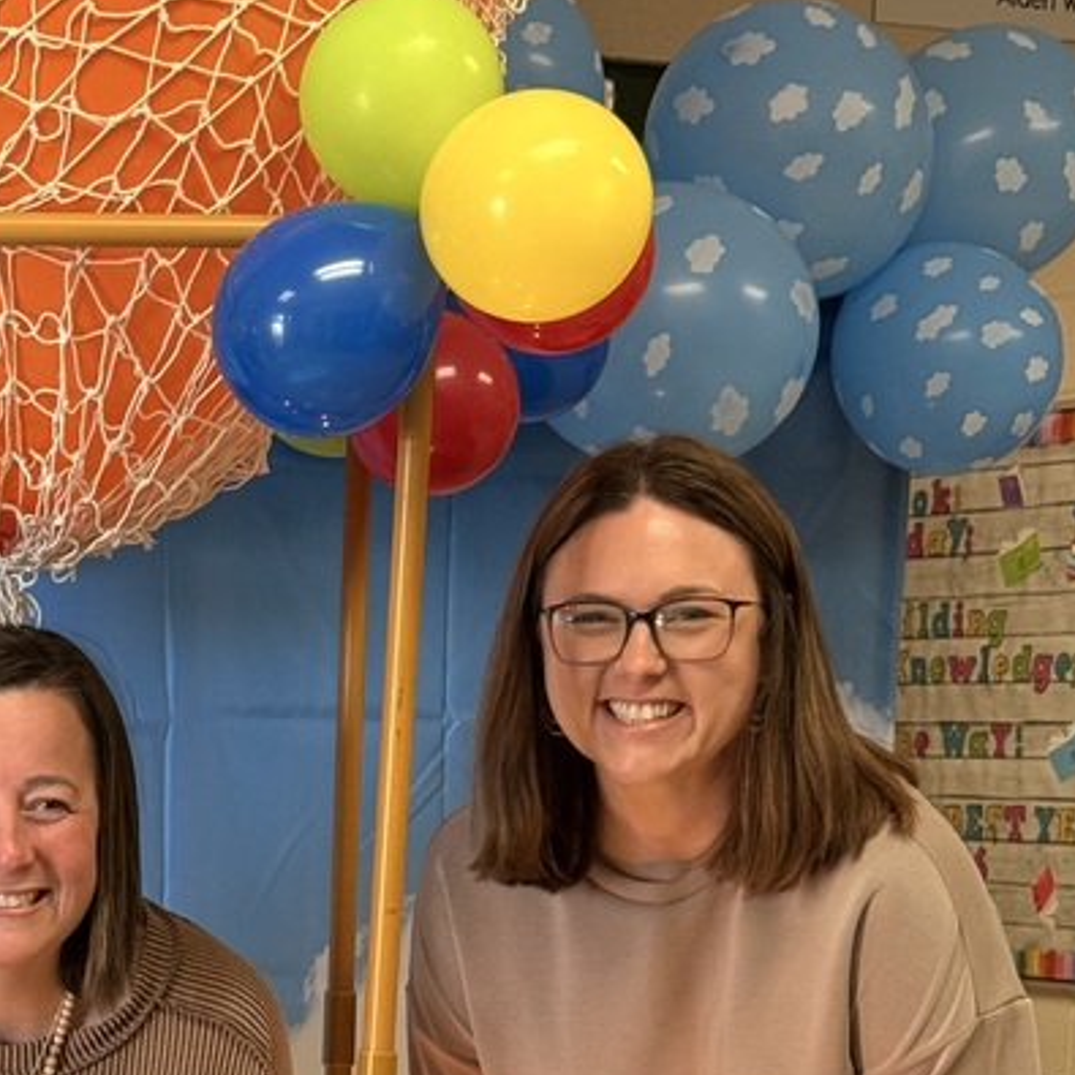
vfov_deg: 15.4
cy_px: 1197
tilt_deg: -6.9
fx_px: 3865
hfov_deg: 15.6
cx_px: 82
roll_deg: -1.6
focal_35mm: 110
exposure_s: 1/60
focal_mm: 6.76
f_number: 1.78
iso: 160
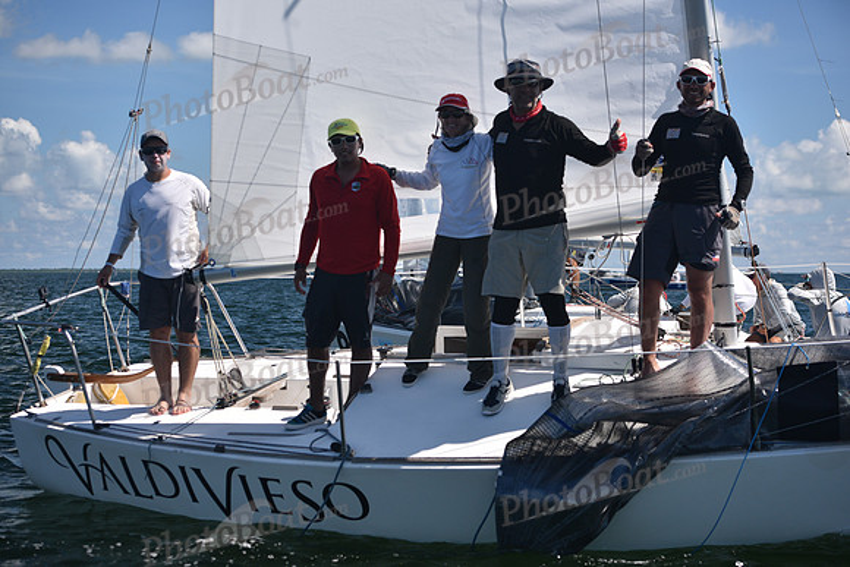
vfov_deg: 19.5
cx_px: 425
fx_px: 1653
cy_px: 284
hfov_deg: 28.8
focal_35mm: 70
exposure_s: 1/1600
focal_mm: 70
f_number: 4
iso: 250
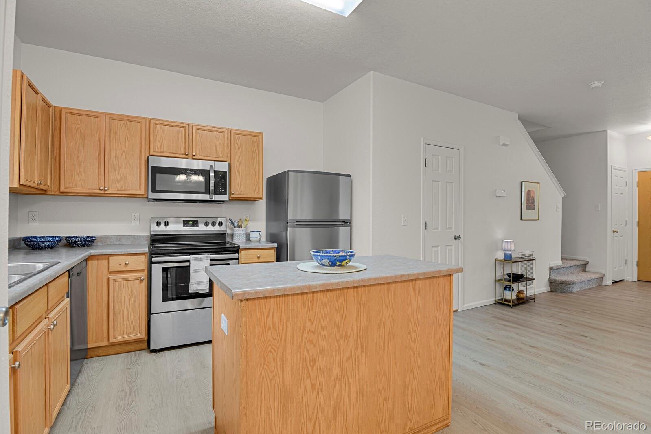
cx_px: 326
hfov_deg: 93.3
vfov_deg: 70.4
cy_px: 217
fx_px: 307
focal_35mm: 17
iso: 250
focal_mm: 17
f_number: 6.3
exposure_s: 2
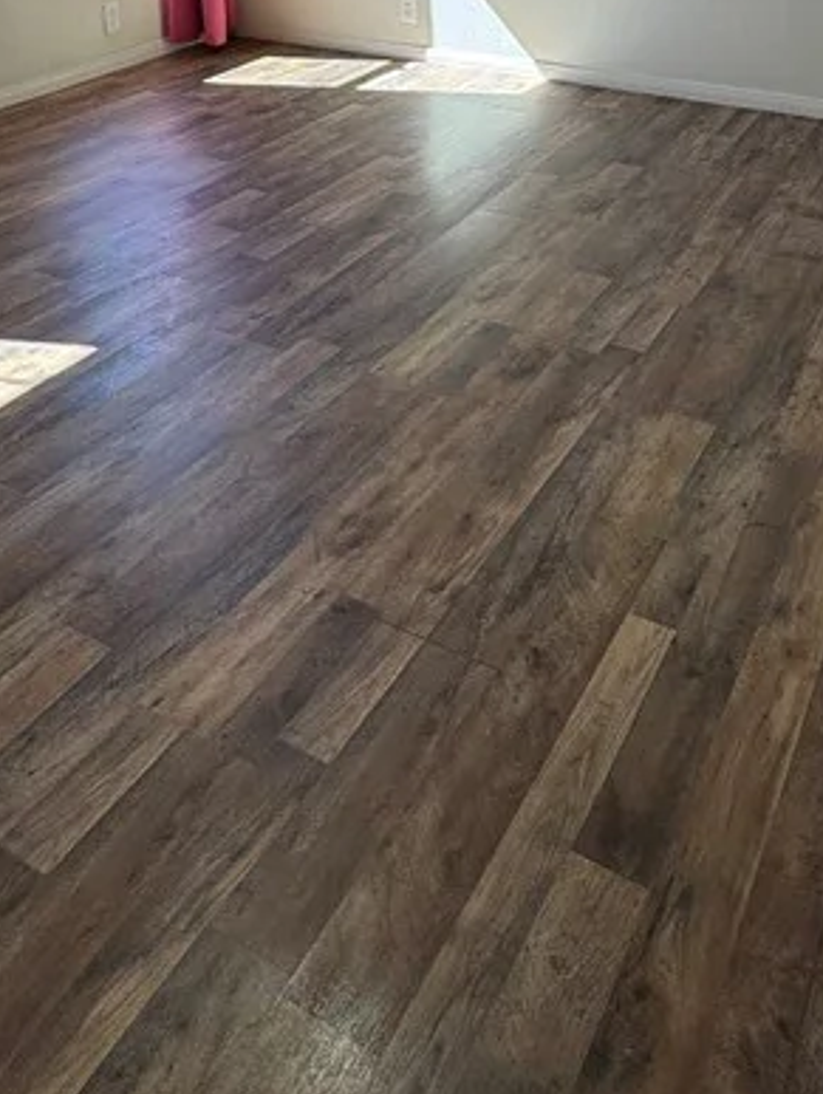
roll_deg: +0.4
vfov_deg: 42.9
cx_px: 441
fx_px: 1171
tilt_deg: -11.5
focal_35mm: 37
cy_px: -8
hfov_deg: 38.7
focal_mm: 2.22
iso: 50
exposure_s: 1/99
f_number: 2.2
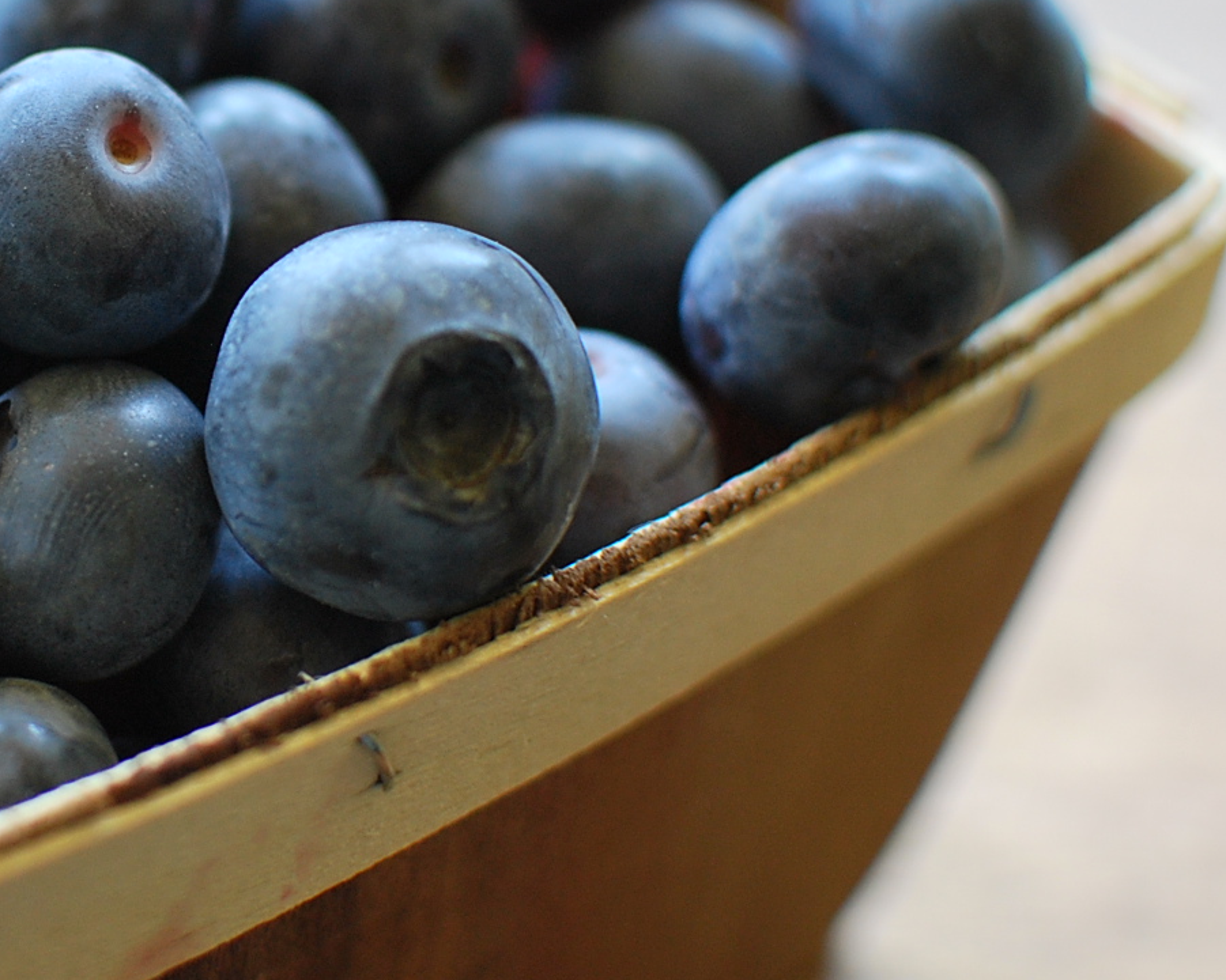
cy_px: 277
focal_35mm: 106
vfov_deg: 14.5
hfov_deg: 17.7
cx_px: 44
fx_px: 3847
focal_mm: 35
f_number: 2.8
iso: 360
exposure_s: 1/30
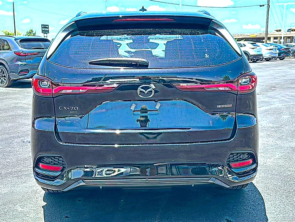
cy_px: 111
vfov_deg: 39.7
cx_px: 148
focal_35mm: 36
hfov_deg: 51.4
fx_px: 307
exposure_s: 1/1098
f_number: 1.78
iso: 80
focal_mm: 6.86
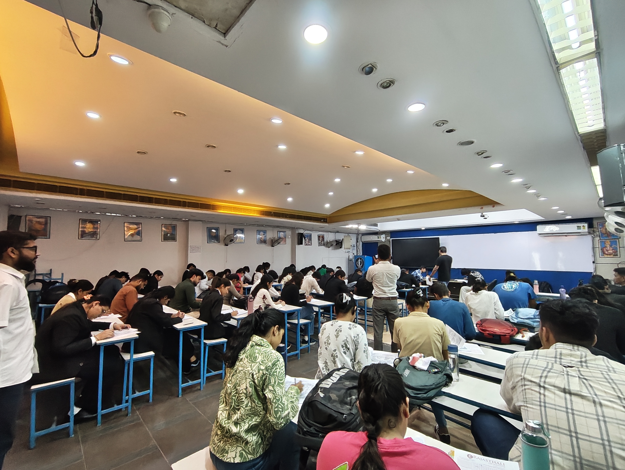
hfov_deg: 98.1
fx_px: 271
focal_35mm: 15
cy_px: 235
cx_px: 312
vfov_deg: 81.8
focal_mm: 1.64
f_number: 2.2
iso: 669
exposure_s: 1/50
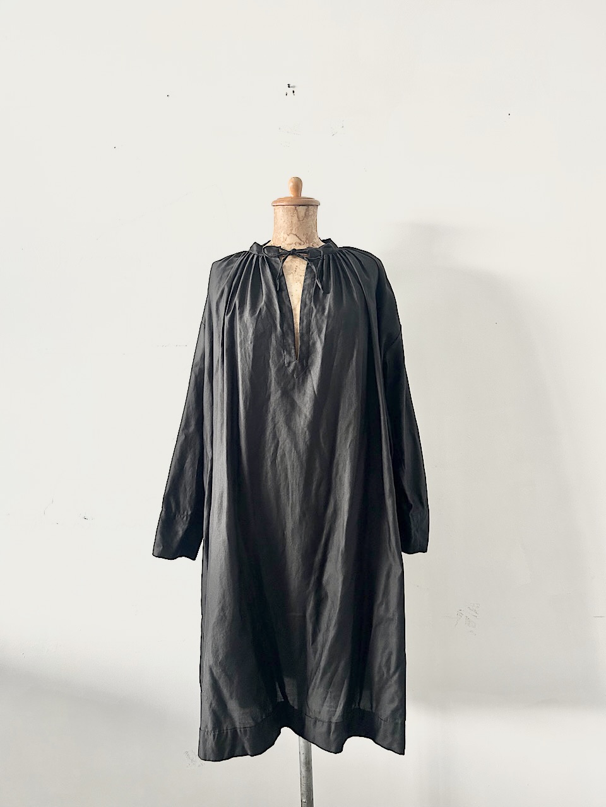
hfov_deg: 53.1
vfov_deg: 67.3
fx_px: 607
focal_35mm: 26
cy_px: 404
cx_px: 303
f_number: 1.5
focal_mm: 5.7
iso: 125
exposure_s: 1/65
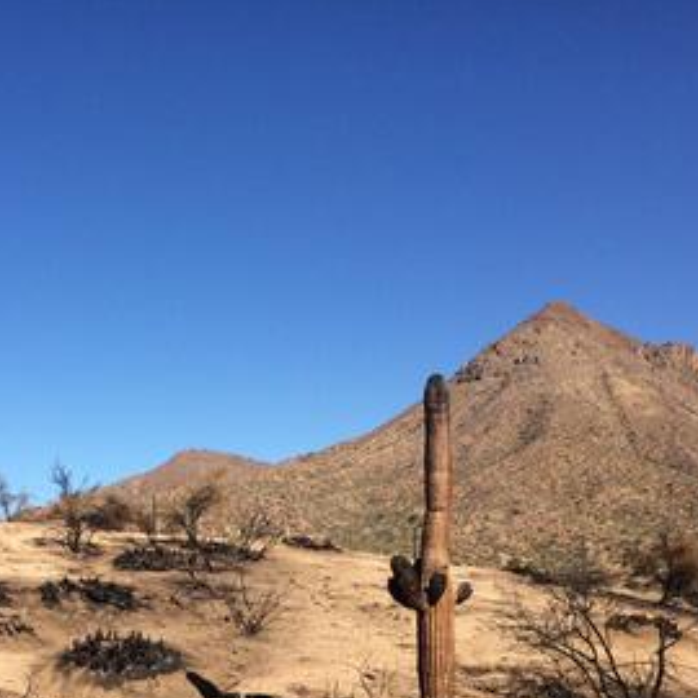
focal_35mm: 57
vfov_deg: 29.3
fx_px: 1300
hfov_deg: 29.3
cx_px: 134
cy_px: 571
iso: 32
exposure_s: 1/2564
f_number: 2.2
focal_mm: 4.15
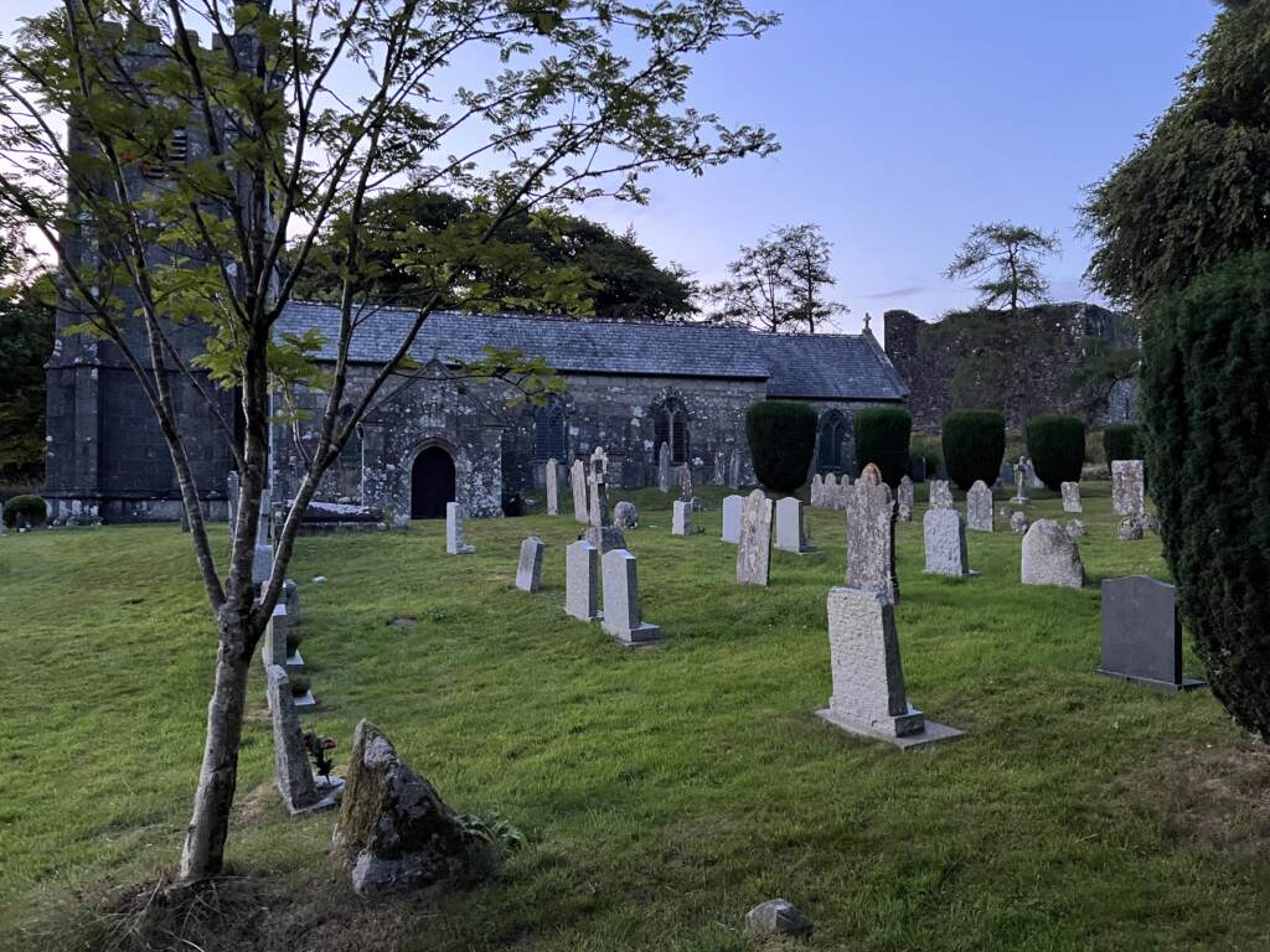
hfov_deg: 67.3
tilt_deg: +0.9
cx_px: 635
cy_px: 476
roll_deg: -0.6
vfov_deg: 53.1
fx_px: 954
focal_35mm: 26
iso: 640
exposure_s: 1/40
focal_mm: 5.7
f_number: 1.5
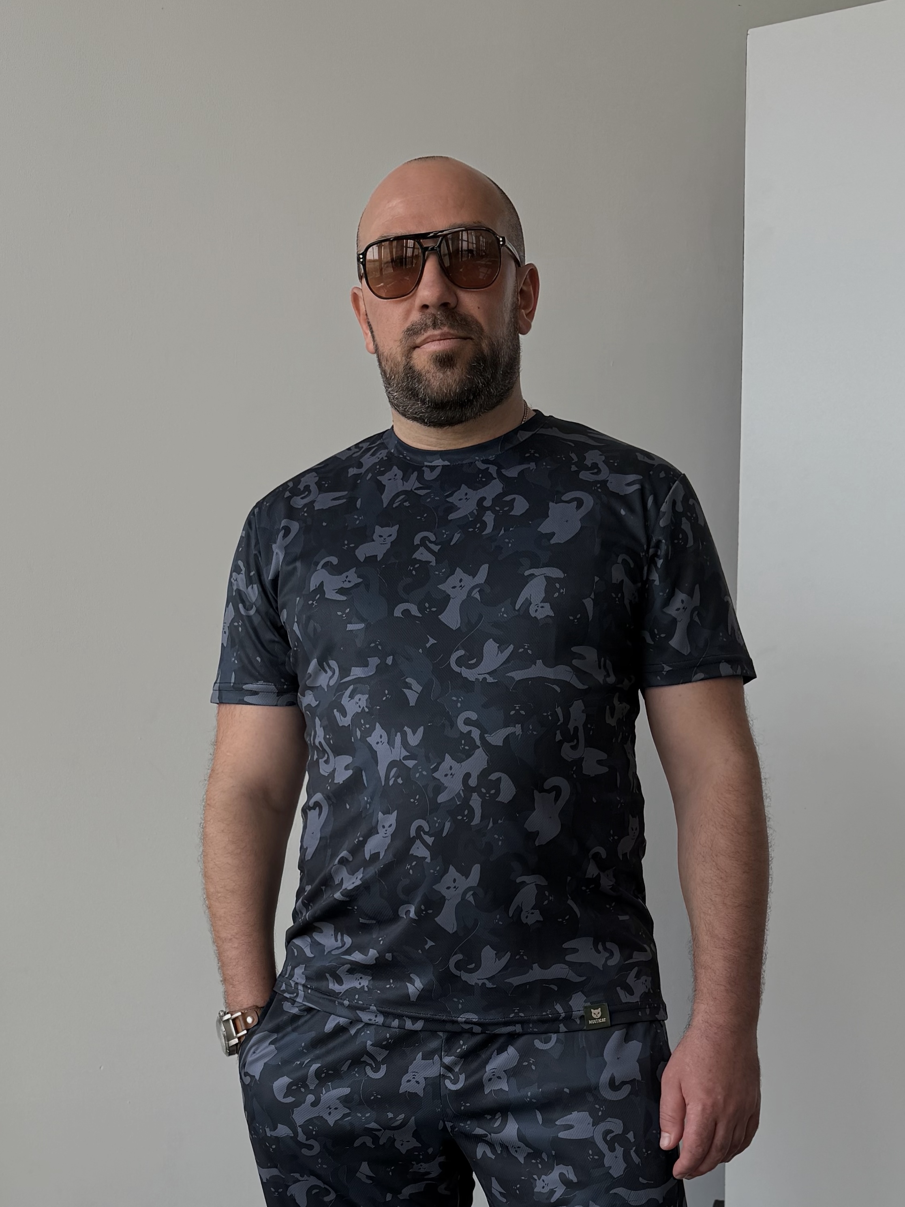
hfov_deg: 56.8
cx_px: 452
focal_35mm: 24
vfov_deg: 71.6
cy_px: 604
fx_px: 837
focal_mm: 6.76
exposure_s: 1/967
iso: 80
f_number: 1.78
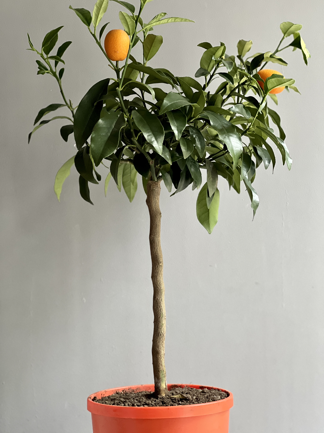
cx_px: 162
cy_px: 216
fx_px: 961
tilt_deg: +2.2
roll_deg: +0.6
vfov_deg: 25.3
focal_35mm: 77
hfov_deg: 19.1
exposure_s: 1/40
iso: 320
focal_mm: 9
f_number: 2.8
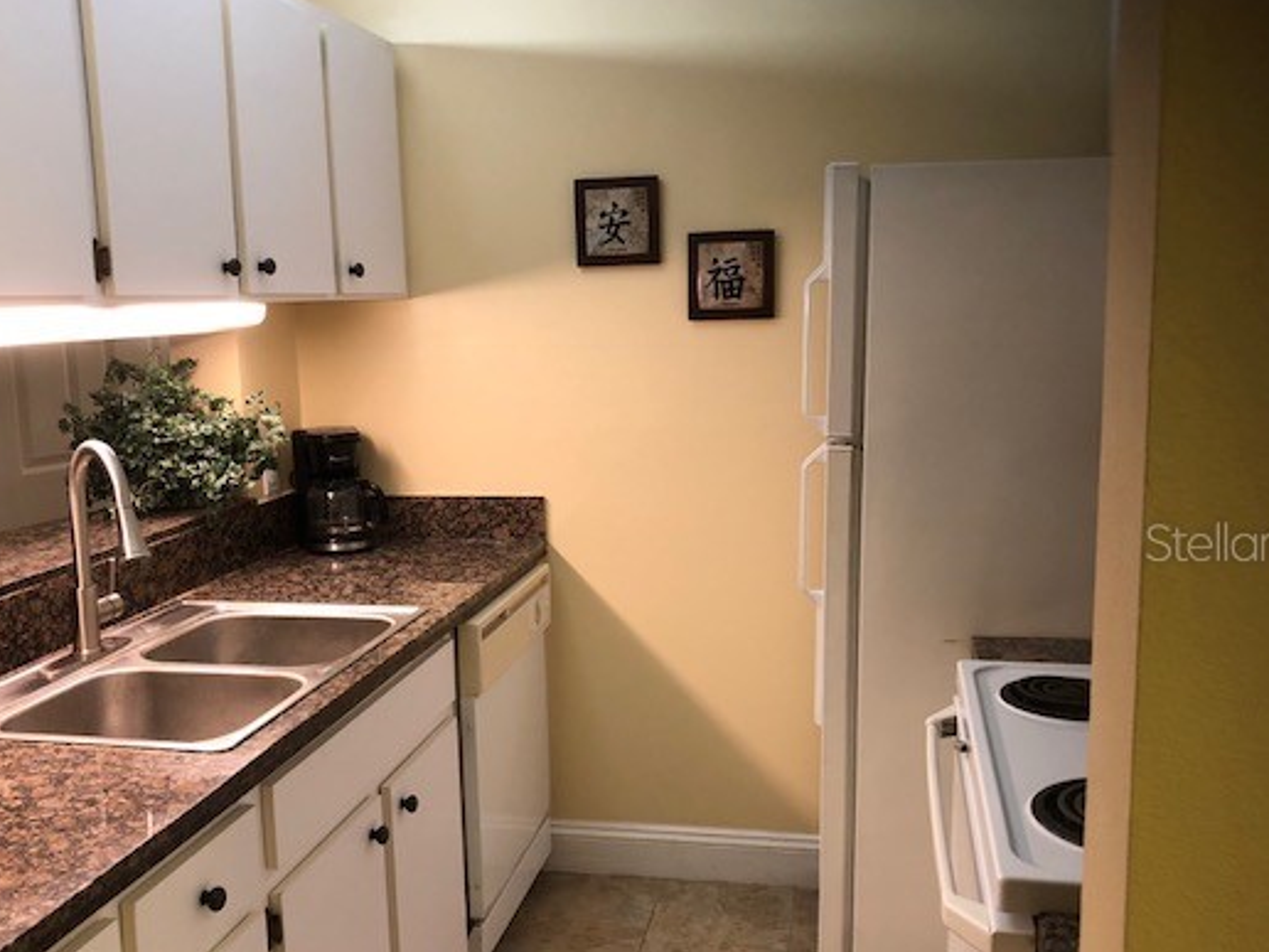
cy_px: 541
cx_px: 590
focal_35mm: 36
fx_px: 1320
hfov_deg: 51.3
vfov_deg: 39.6
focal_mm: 3.99
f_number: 1.8
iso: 40
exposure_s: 1/15
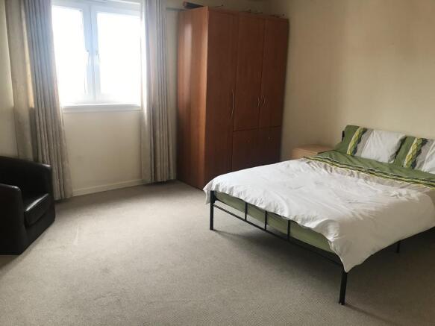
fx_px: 352
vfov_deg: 49.7
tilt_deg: -13.4
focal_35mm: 28
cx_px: 218
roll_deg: -1.2
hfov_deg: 63.5
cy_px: 163
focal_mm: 3.99
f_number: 1.8
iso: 25
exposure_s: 1/33
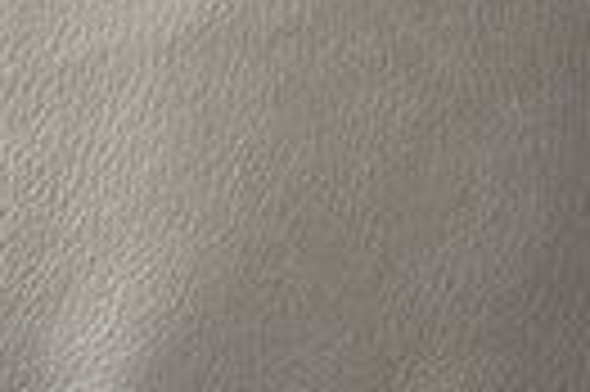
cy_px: 482
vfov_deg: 13.3
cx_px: 11
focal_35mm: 100
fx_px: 1637
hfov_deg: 19.9
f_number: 2.4
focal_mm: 4.28
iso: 200
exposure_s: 1/15
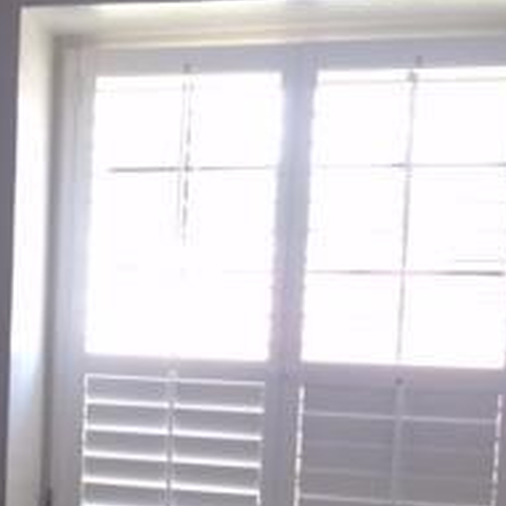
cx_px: -138
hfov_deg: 18.8
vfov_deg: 20.0
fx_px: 1422
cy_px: 395
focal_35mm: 86
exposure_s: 1/30
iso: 40
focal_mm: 4.15
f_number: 2.2
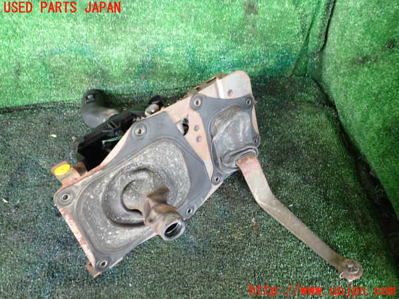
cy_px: 150
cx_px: 200
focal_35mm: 30
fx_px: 346
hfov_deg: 60.0
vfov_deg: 46.8
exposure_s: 1/40
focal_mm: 5.4
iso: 200
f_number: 2.3
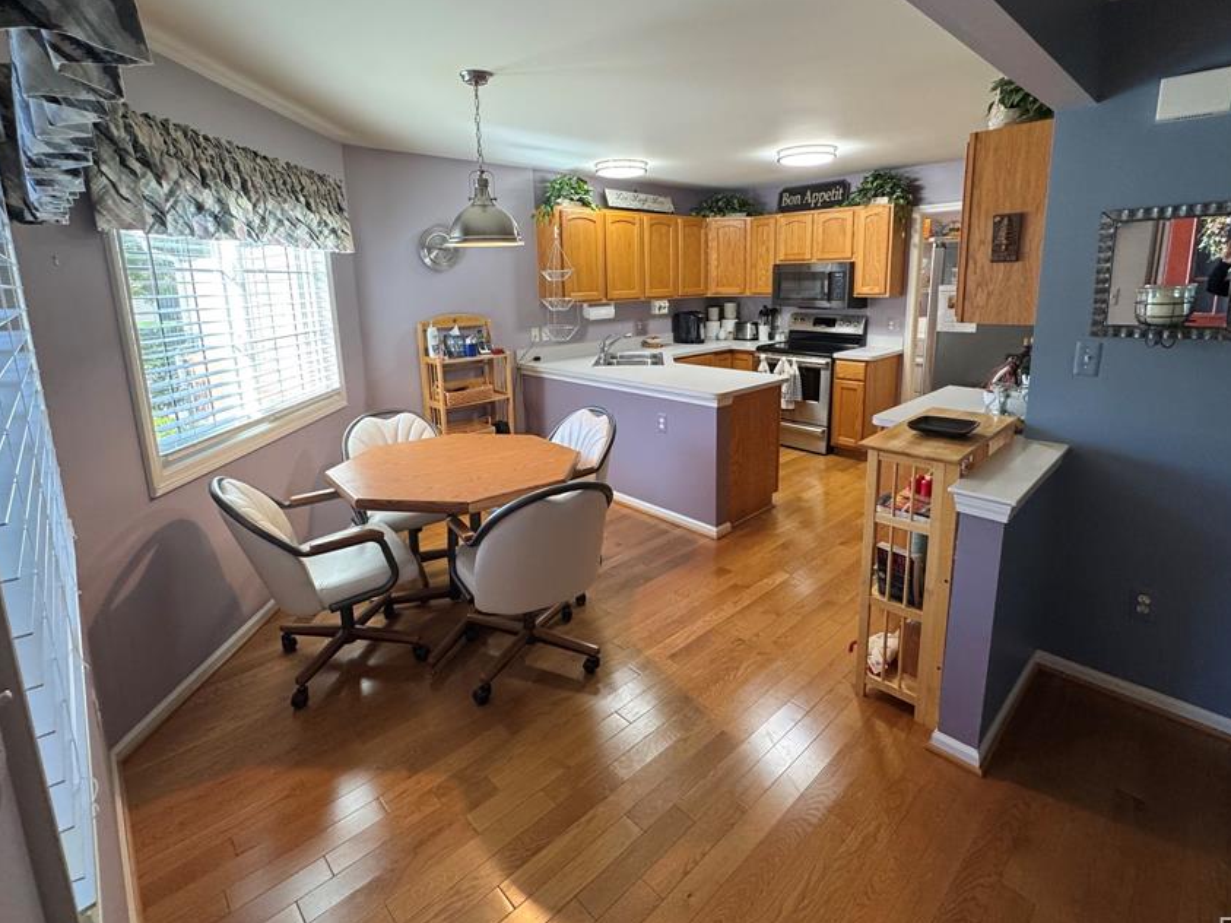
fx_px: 604
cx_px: 619
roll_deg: +1.6
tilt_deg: -10.6
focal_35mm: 17
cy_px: 391
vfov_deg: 74.2
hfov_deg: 91.0
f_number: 2.2
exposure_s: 1/120
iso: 250
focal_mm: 2.22
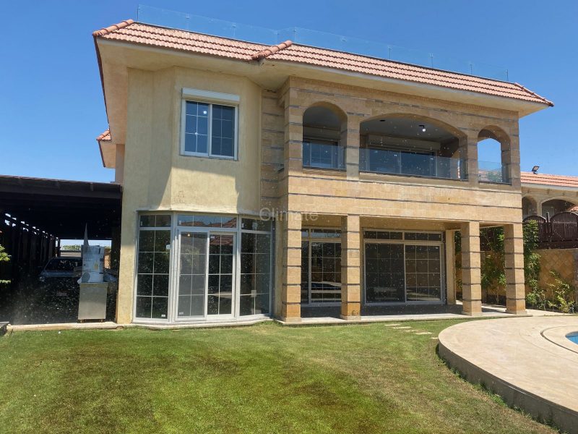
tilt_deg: +5.5
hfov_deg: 67.3
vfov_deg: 53.1
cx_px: 289
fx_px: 434
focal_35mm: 26
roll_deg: -1.1
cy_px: 217
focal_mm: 4.25
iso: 32
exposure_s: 1/2358
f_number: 1.8
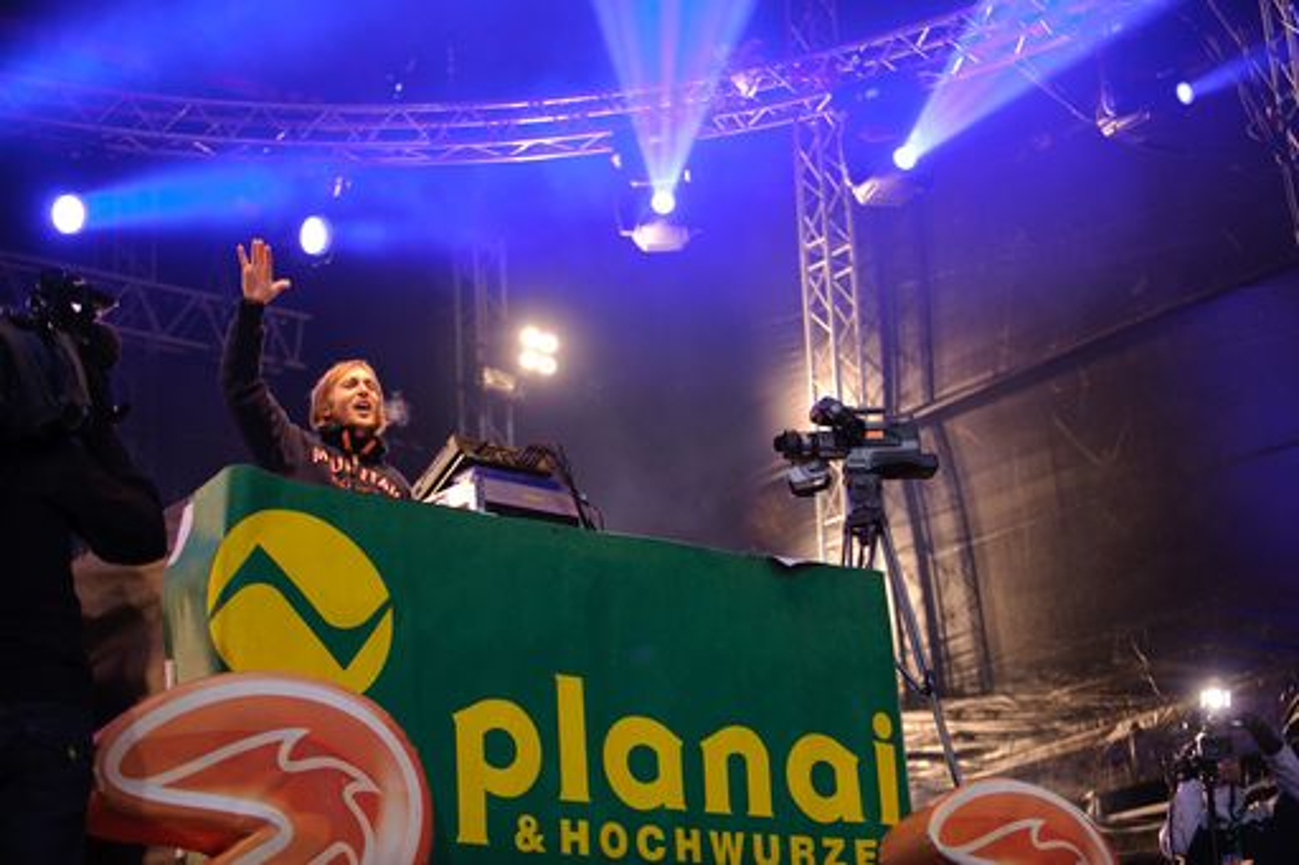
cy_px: 432
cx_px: 650
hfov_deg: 28.9
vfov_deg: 19.4
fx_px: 2525
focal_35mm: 70
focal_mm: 70
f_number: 2.8
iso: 1600
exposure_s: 1/100
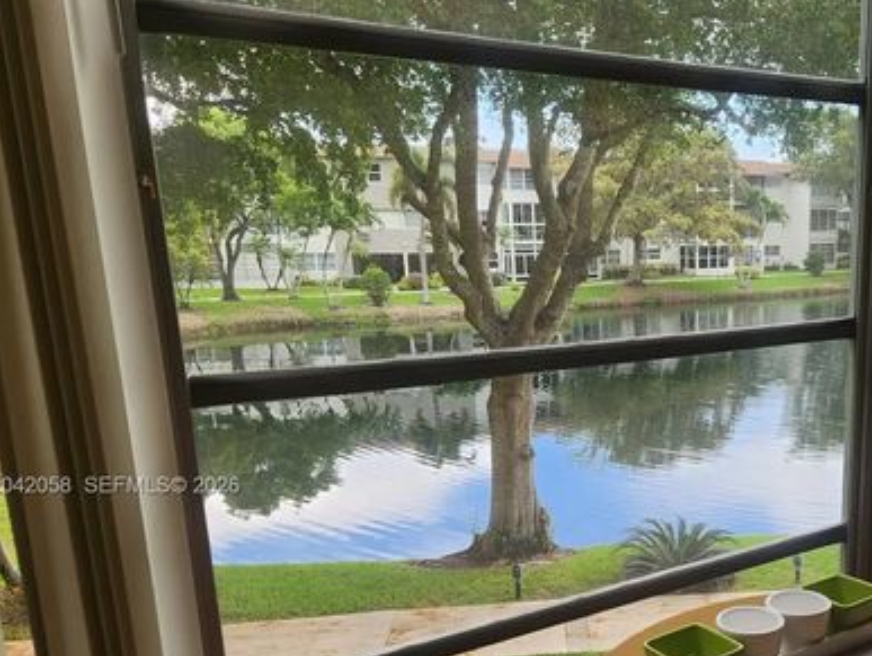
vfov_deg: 36.9
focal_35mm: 38
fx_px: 958
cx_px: 680
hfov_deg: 46.7
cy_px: 487
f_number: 1.8
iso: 25
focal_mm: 5.4
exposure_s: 1/180
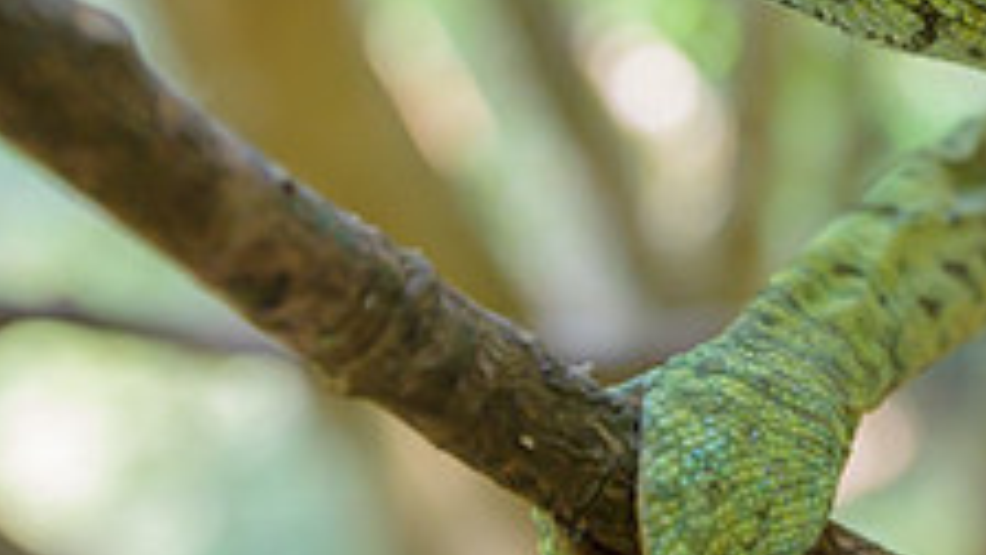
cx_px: 873
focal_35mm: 80
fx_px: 2092
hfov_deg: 25.7
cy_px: -153
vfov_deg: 14.5
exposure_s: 1/250
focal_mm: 24
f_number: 4
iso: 1000
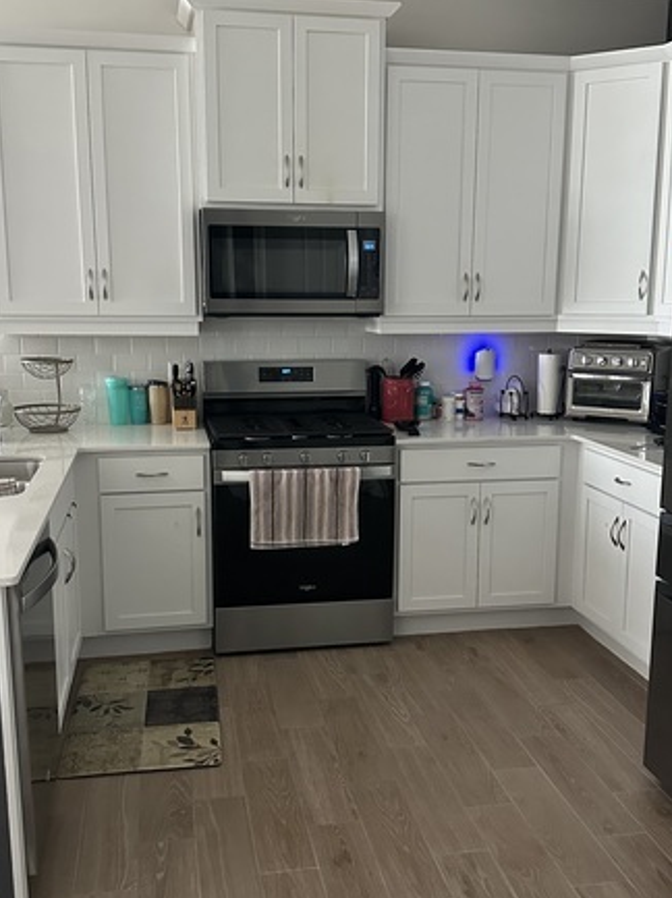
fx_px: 959
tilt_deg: -9.2
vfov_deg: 50.2
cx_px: 351
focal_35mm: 37
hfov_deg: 38.6
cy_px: 453
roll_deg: -0.7
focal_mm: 6.86
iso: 800
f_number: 1.78
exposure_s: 1/60
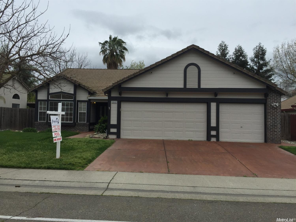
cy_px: 111
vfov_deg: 48.2
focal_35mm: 29
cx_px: 148
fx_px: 248
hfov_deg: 61.7
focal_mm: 4.15
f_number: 2.2
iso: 32
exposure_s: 1/2326
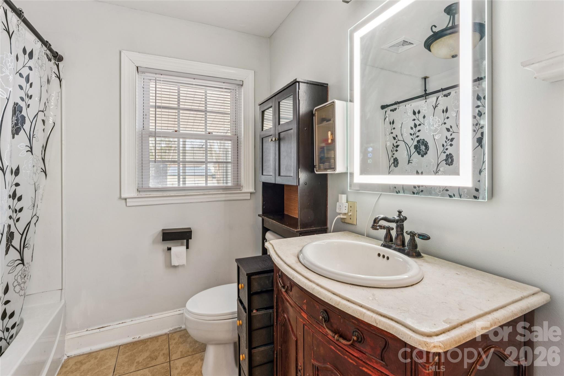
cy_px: 188
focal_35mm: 16
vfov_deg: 72.4
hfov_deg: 95.3
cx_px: 282
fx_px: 257
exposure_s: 1/1.25
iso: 100
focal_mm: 16.4
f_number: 13
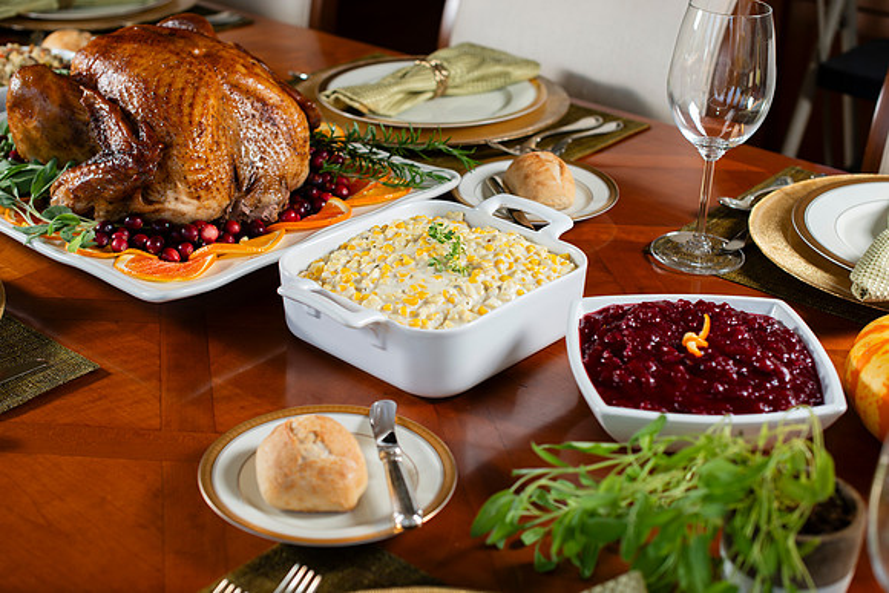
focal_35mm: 50
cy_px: 296
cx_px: 444
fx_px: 1235
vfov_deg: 27.0
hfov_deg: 39.6
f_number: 4.5
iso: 200
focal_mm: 50
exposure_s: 1/250
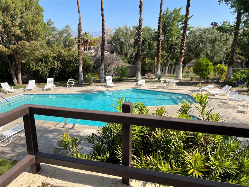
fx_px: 187
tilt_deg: -14.7
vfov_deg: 53.1
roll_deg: +0.4
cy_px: 94
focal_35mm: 26
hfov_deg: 67.3
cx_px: 124
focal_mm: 5.7
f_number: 1.5
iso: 50
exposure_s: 1/3571
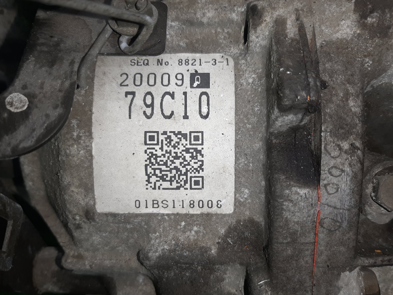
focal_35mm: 27
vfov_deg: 51.3
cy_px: 153
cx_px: 197
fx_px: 307
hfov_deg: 65.3
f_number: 1.7
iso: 45
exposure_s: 1/100
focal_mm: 3.93
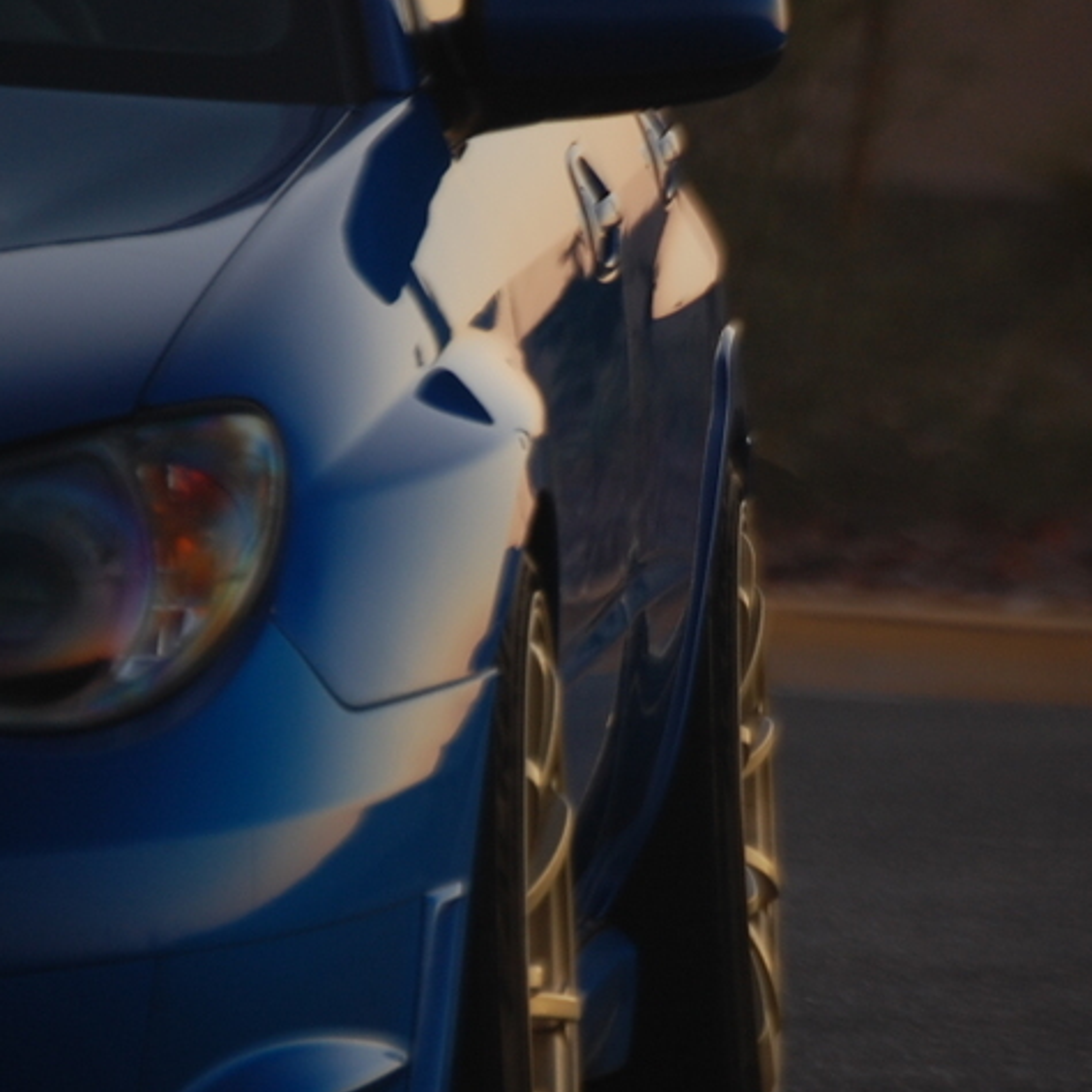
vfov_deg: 4.7
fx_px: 13238
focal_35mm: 371
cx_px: 590
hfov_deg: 4.7
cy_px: 722
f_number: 5
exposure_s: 1/13
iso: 200
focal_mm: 135
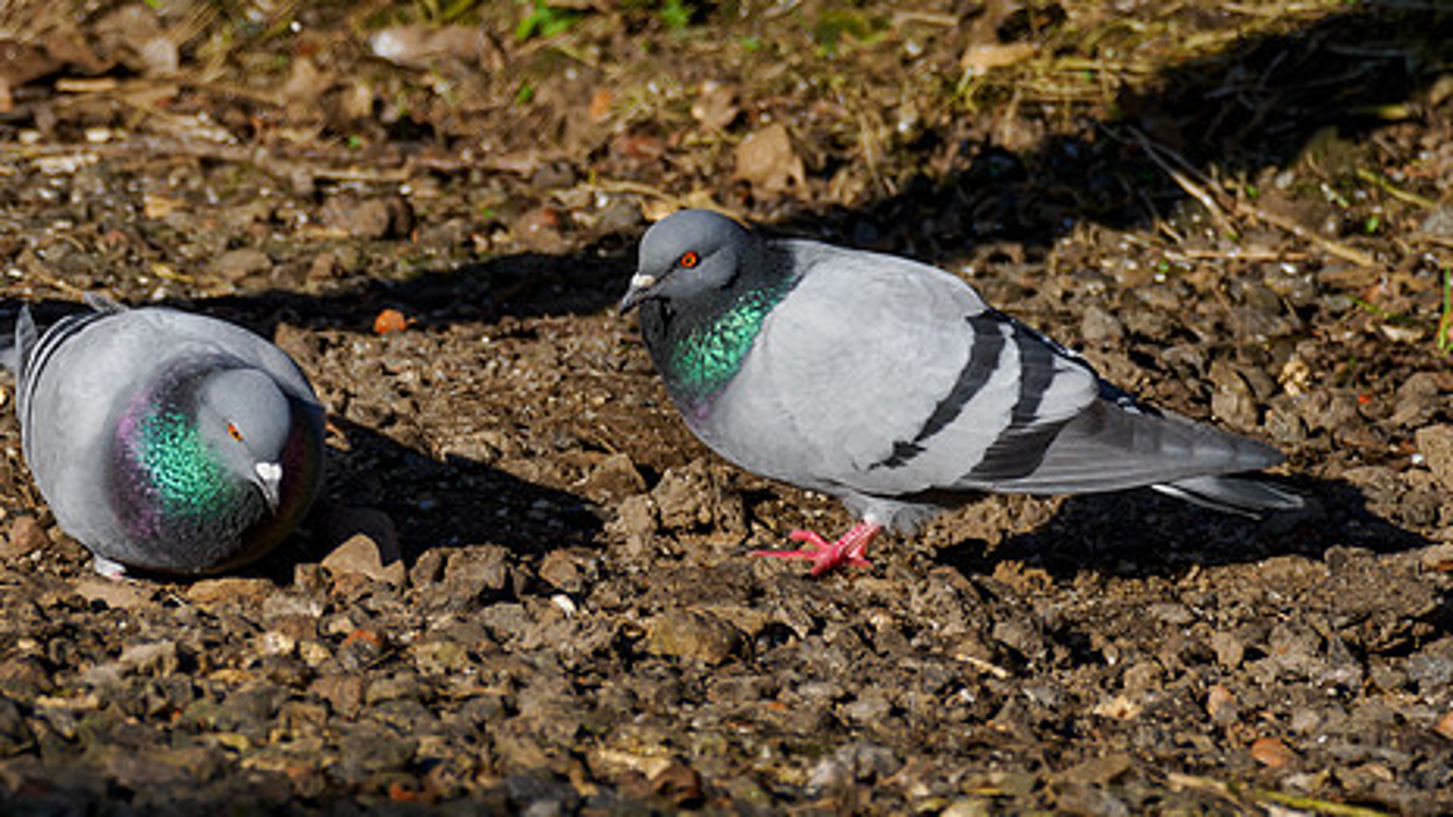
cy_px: 255
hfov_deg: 1.4
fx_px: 57638
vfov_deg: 0.8
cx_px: 280
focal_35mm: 1496
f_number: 5.6
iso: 320
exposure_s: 1/1250
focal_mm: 420
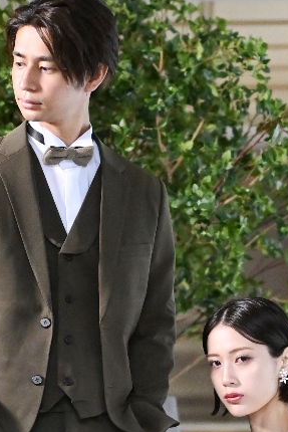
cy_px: 306
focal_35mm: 168
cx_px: 220
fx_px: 2014
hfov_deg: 8.2
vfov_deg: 12.2
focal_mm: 35
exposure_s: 1/500
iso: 2500
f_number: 1.3
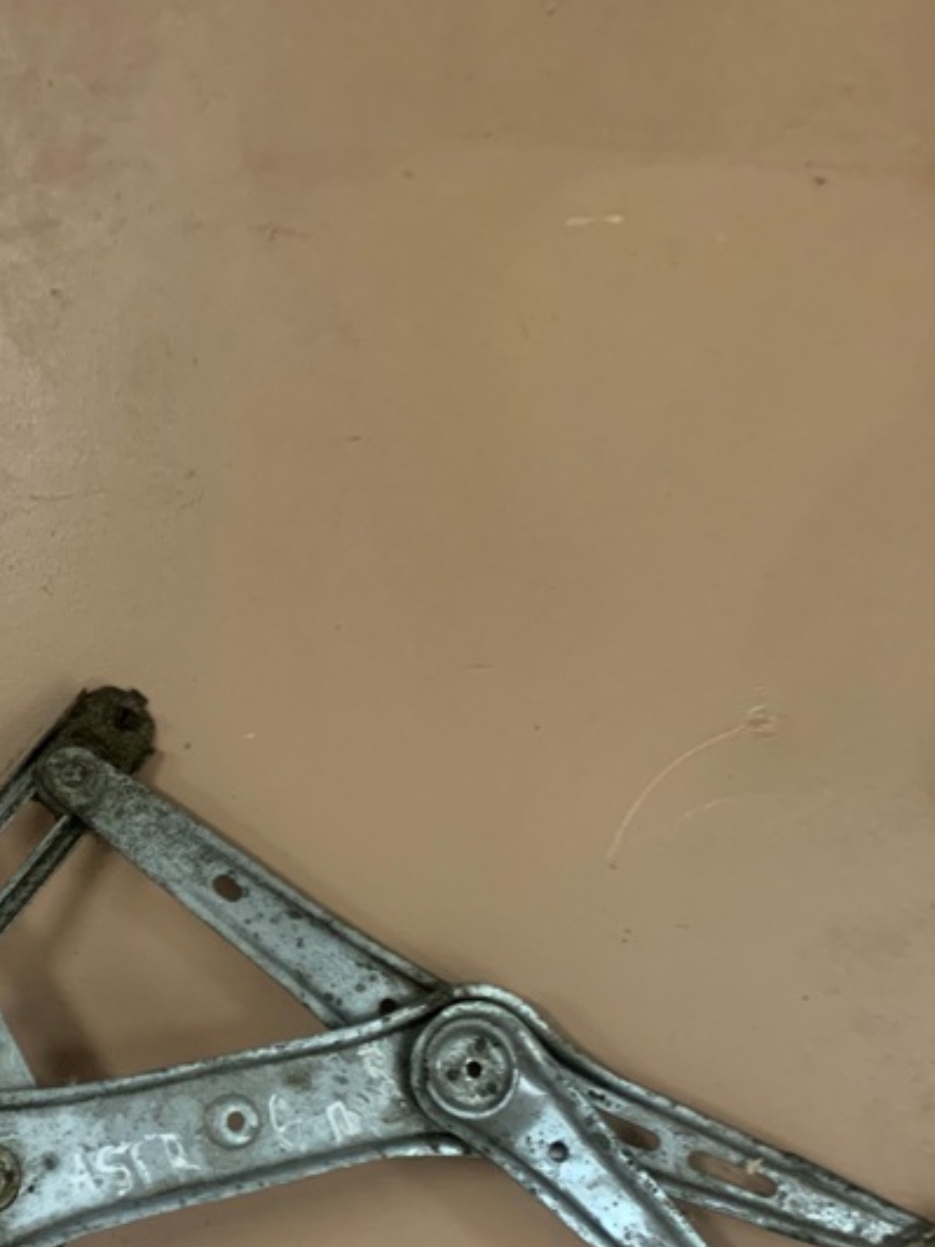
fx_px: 1801
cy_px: 877
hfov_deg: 28.2
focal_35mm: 50
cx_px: 131
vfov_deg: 37.6
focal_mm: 4.25
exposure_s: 1/51
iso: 400
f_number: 1.8
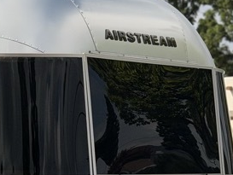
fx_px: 1212
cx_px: -149
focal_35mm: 180
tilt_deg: -3.6
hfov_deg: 10.5
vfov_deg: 8.2
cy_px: 200
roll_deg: +0.8
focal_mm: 6.76
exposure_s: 1/8772
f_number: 1.78
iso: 64
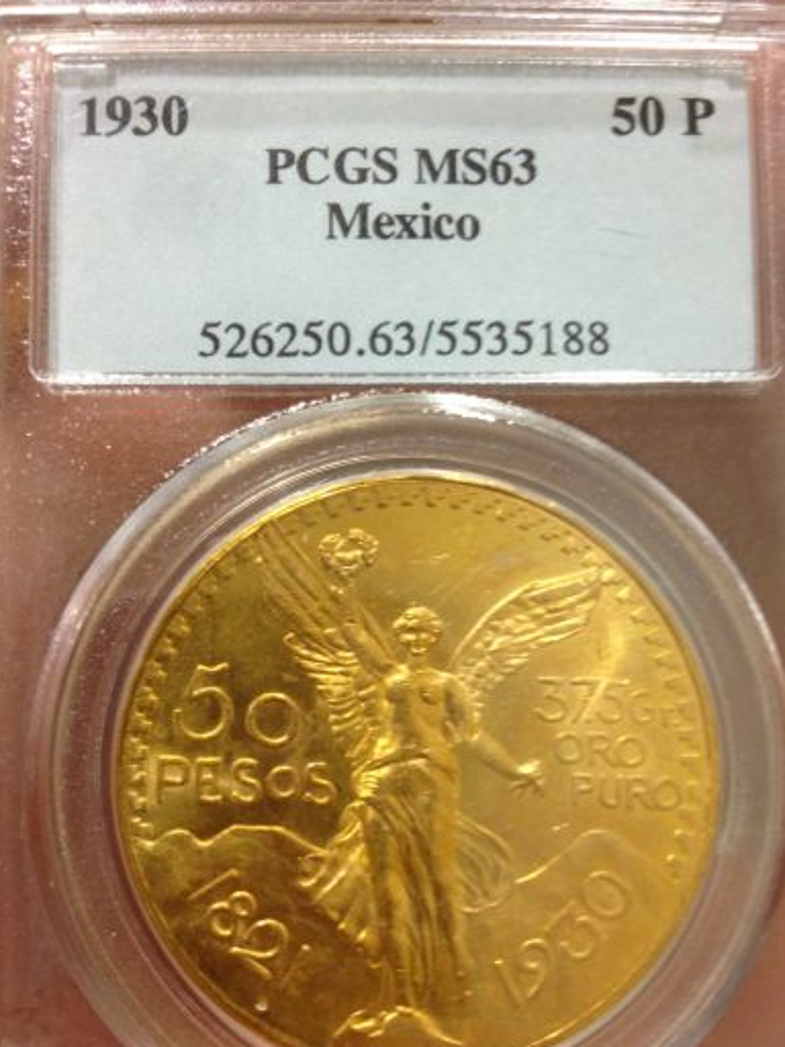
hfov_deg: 35.1
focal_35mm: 41
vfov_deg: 45.6
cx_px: 431
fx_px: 1240
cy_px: 601
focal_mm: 4.28
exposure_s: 1/20
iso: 125
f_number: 2.4
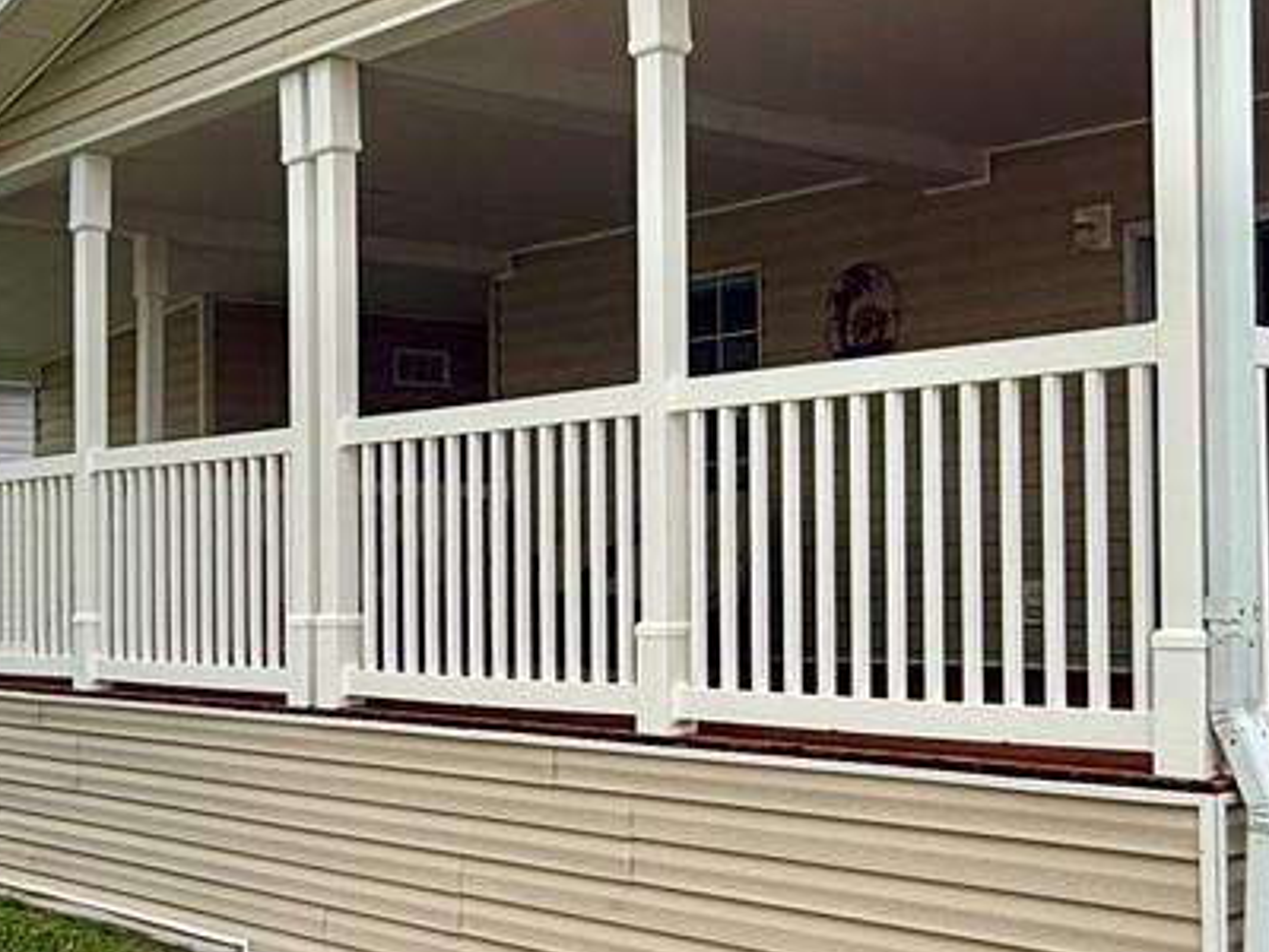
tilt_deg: +2.6
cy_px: 520
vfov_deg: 26.1
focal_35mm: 56
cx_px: 609
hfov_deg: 34.3
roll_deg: +0.6
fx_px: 2053
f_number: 2.2
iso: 50
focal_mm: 2.22
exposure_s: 1/955
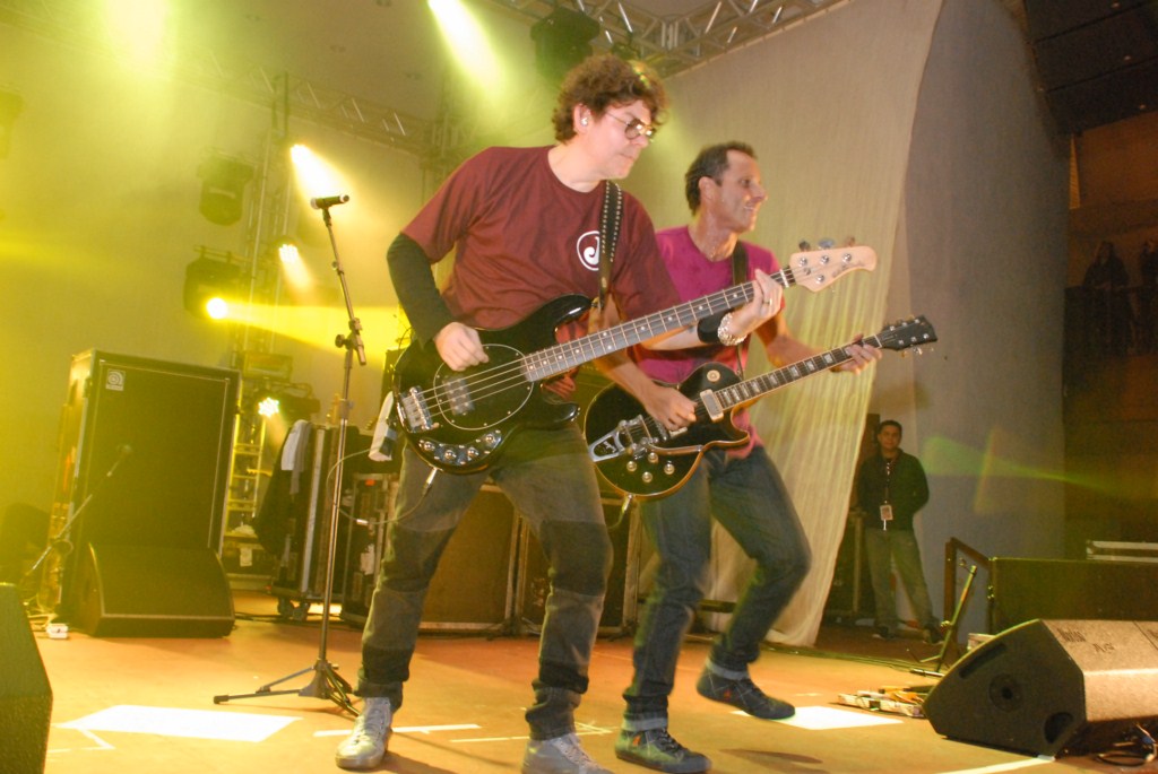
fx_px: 1063
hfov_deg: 57.2
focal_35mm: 33
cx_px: 579
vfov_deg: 40.1
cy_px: 387
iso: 1600
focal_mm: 22
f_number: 4
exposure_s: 1/40
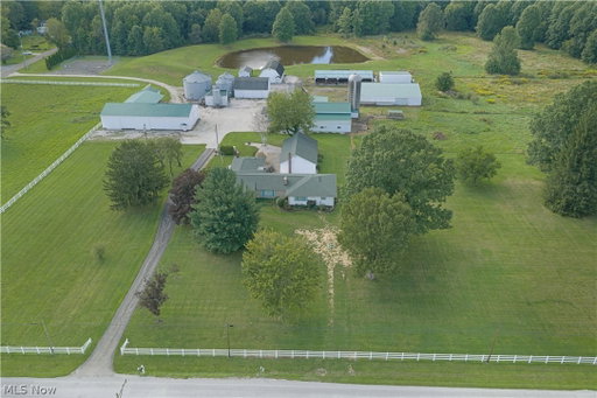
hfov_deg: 65.5
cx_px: 298
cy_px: 199
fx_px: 464
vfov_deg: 46.4
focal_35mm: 28
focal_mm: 14.45
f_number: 2.8
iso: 100
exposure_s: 1/25
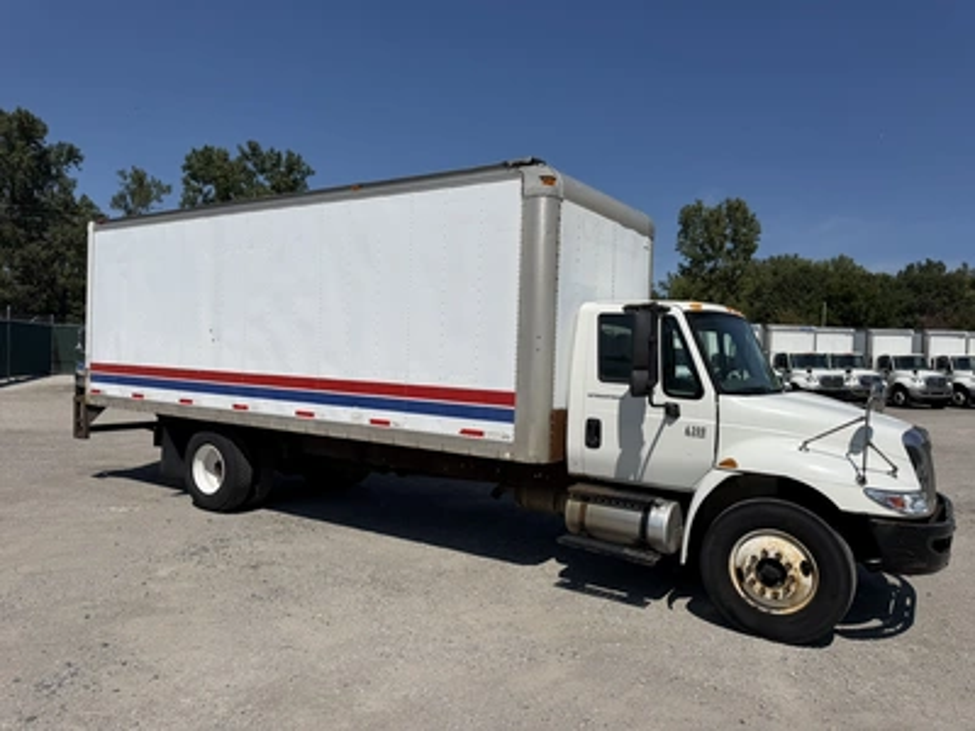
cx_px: 488
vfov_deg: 56.8
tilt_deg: -0.4
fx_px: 676
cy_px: 366
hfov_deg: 71.6
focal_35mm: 24
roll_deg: -1.8
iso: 80
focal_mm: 6.76
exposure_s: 1/11905
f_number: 1.78
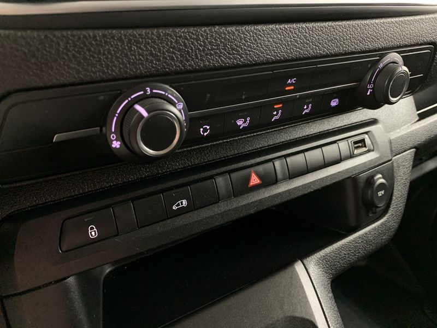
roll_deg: -1.7
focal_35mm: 26
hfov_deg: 67.3
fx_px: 328
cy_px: 164
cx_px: 218
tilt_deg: -27.4
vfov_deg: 53.1
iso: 500
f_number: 1.8
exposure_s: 1/25
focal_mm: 4.25
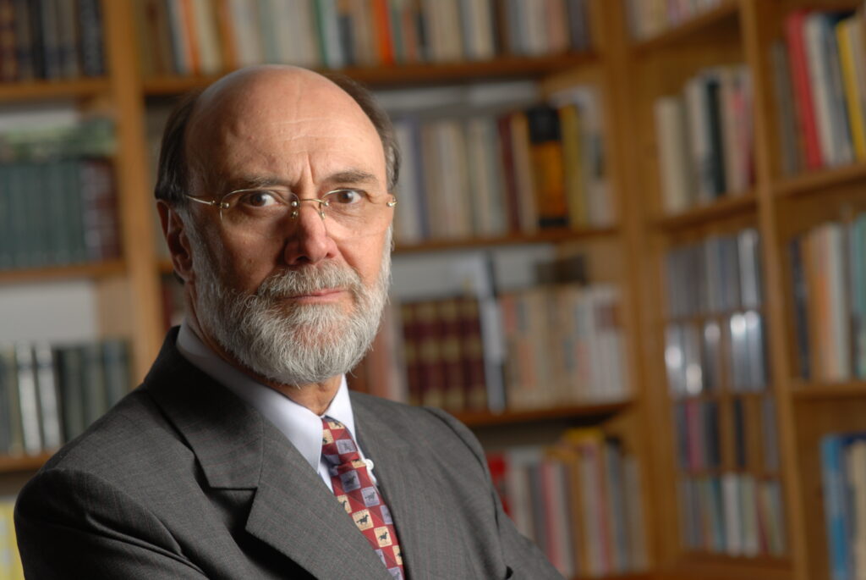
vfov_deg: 10.8
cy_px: 290
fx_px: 3070
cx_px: 433
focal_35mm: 128
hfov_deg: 16.1
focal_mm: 85
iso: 100
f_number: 4
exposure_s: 1/250
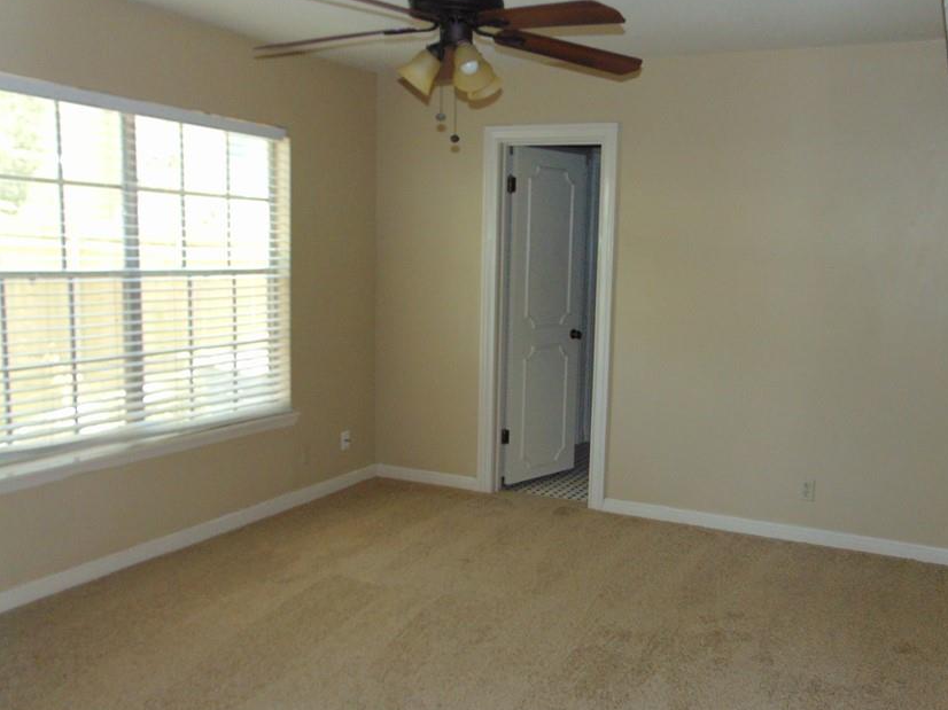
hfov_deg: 57.9
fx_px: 849
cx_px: 568
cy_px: 370
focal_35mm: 31
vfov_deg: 45.4
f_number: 3
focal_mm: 4.5
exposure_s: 1/30
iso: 200
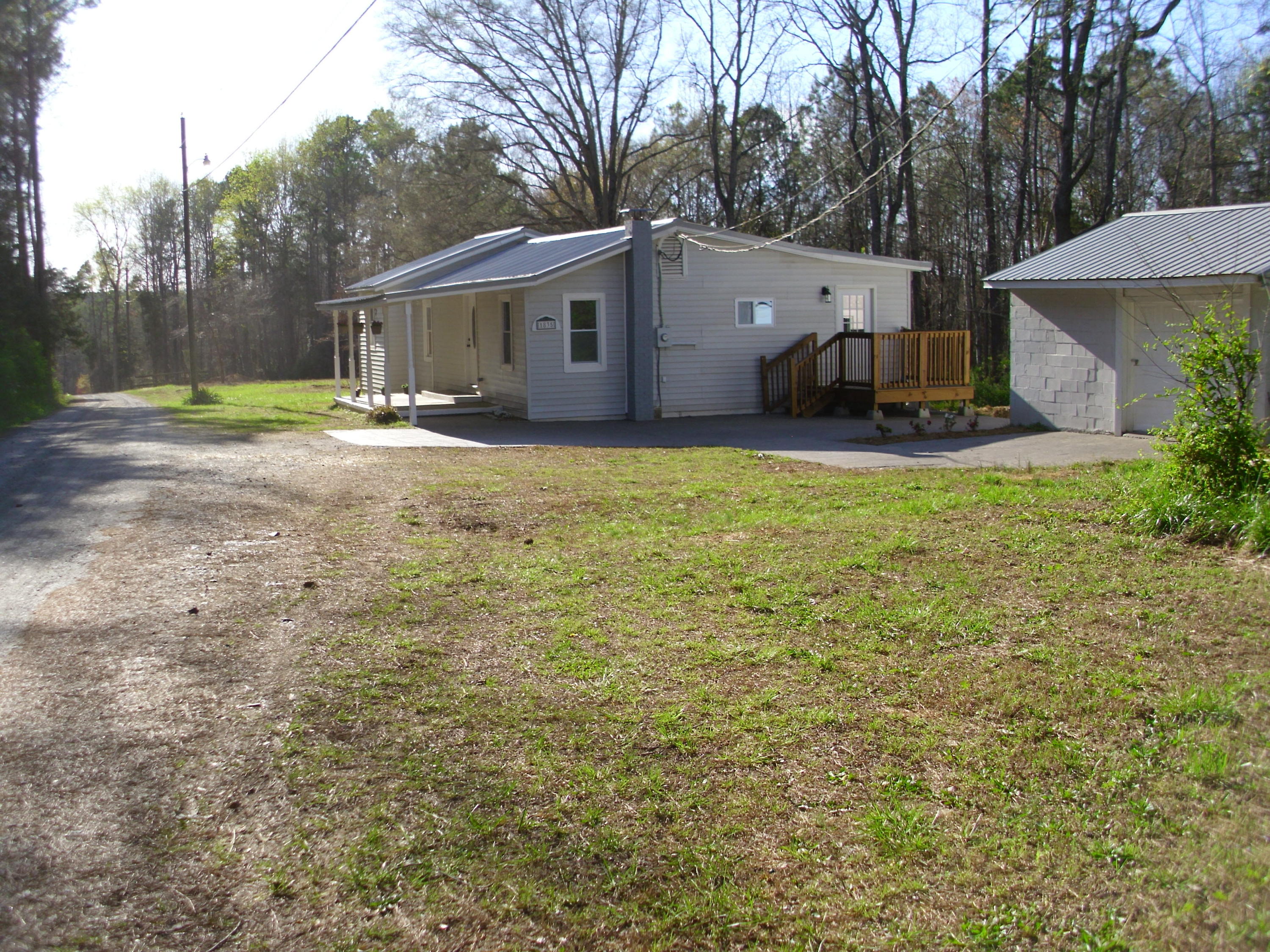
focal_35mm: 38
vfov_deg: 37.7
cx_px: 635
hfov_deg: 49.0
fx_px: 1394
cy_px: 476
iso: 50
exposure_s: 1/449
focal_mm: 6.36
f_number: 3
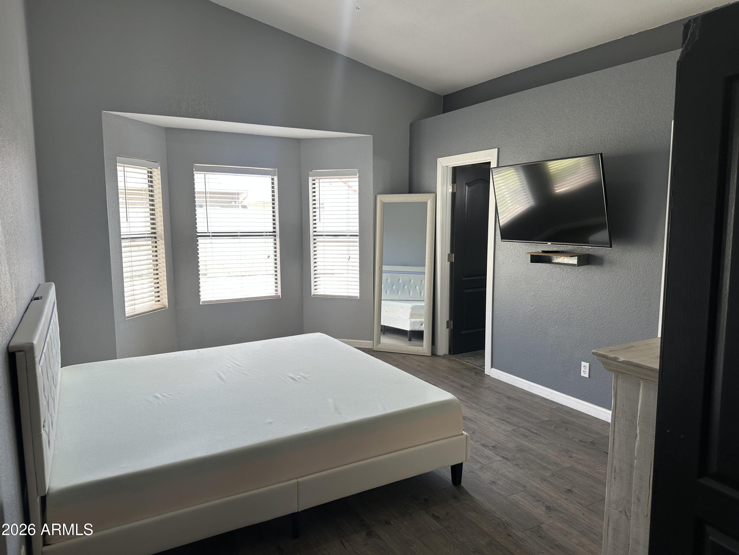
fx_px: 512
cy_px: 278
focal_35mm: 24
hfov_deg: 71.6
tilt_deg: -6.0
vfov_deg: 56.8
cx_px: 370
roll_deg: -0.1
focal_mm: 6.86
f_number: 1.78
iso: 64
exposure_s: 1/120
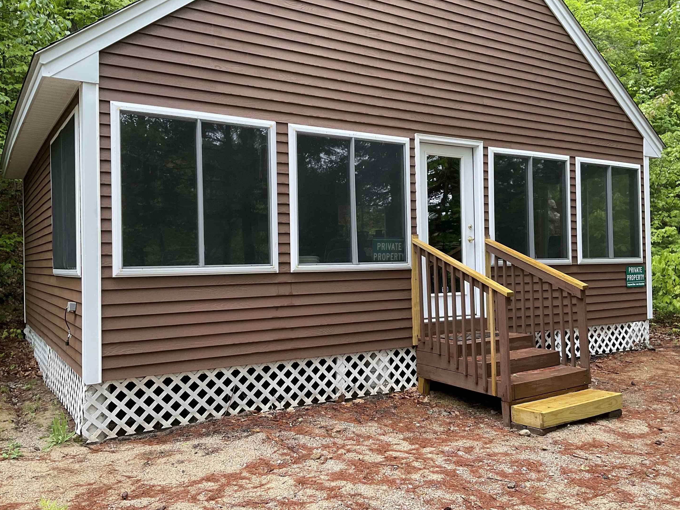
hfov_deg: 58.3
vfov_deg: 45.4
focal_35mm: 31
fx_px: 609
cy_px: 255
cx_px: 350
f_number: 1.8
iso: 50
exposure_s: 1/120
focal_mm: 3
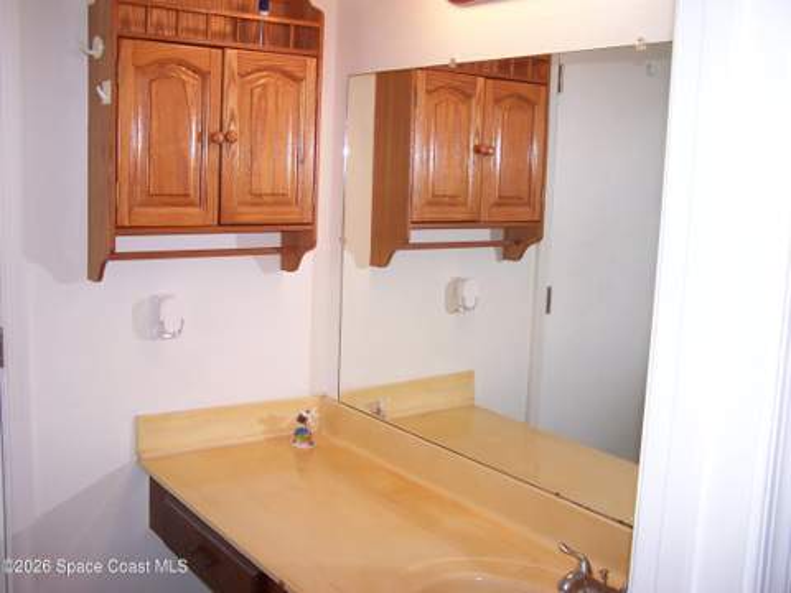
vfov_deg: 37.7
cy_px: 296
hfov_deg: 49.0
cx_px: 396
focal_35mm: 38
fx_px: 868
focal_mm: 6.3
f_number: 2.8
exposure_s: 1/60
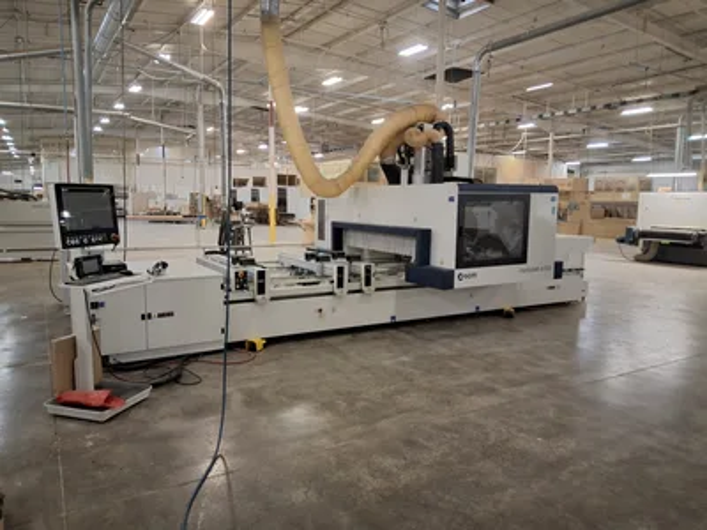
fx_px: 511
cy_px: 265
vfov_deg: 54.9
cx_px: 354
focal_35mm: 25
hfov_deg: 69.4
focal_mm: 3.08
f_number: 2
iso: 320
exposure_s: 1/30
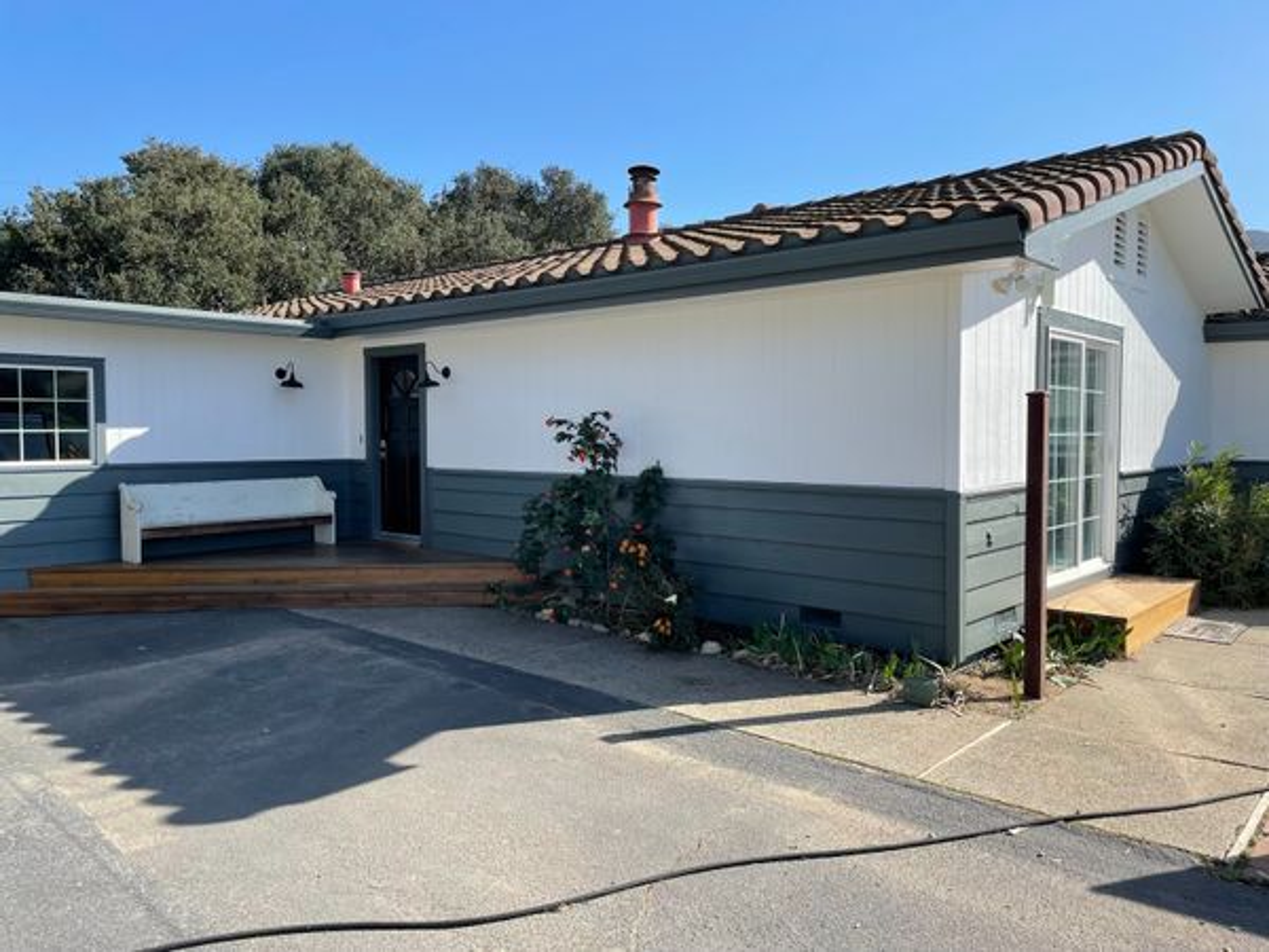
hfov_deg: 67.3
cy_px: 476
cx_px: 634
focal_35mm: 26
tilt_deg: -3.6
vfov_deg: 53.1
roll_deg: -0.1
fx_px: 953
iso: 32
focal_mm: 4.2
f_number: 1.6
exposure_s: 1/2092
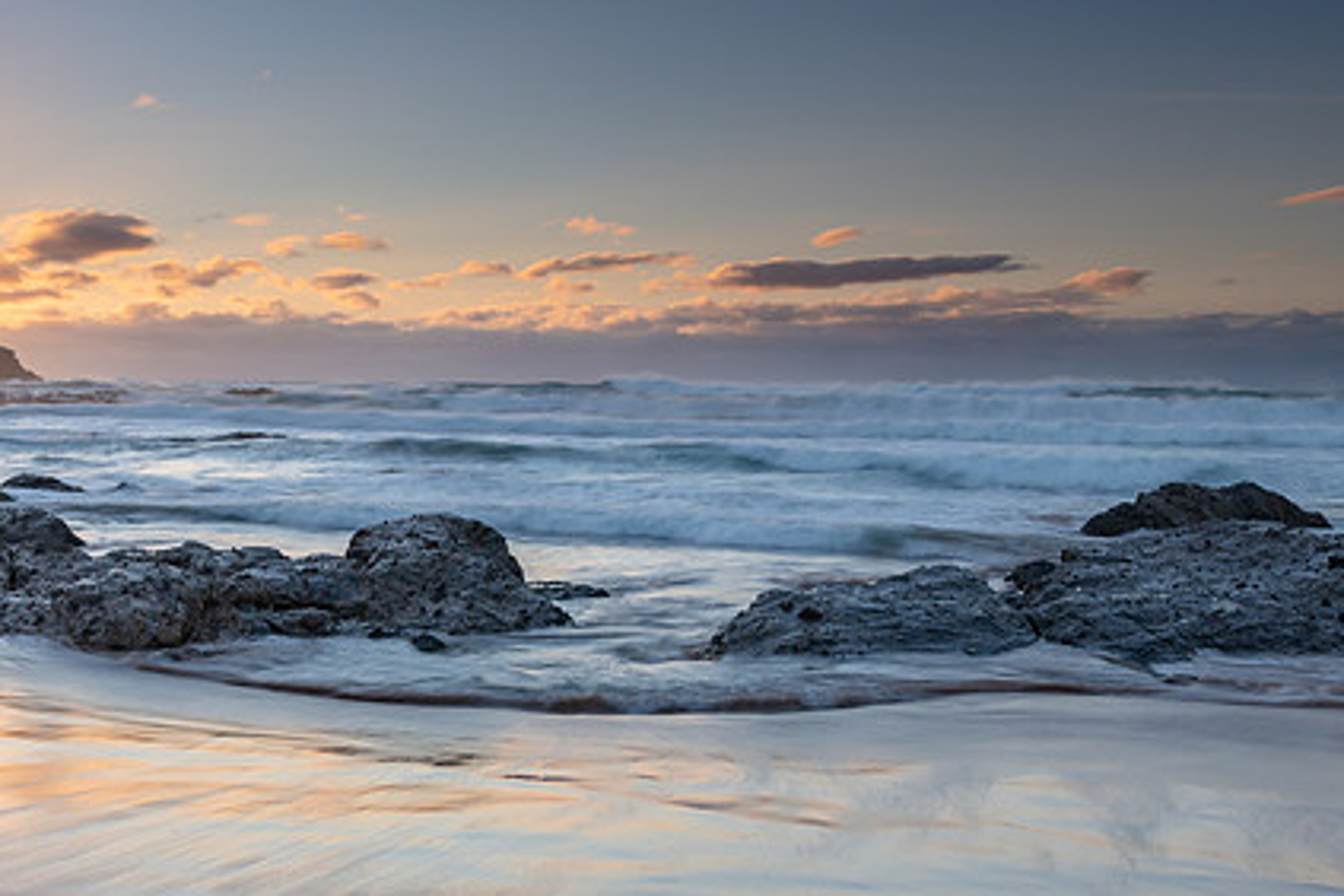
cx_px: 451
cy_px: 431
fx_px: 1605
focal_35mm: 43
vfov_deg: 31.2
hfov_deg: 44.8
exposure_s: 1/2
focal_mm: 20
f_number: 9
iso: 64
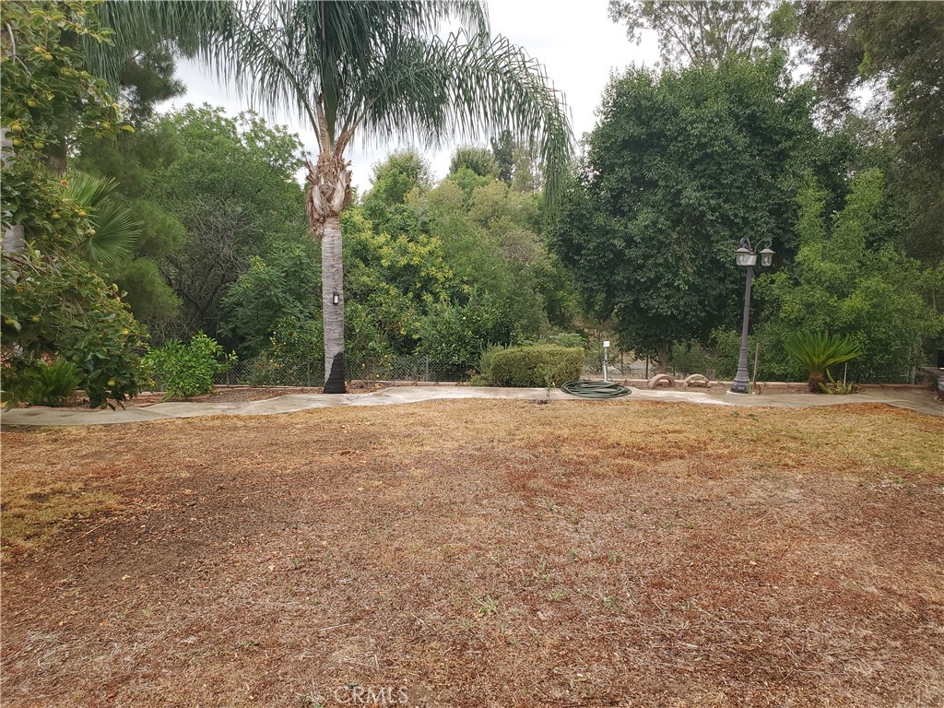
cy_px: 354
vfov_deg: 53.1
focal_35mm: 26
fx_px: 709
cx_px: 472
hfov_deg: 67.3
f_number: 2.4
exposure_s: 1/443
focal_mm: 4.3
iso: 50
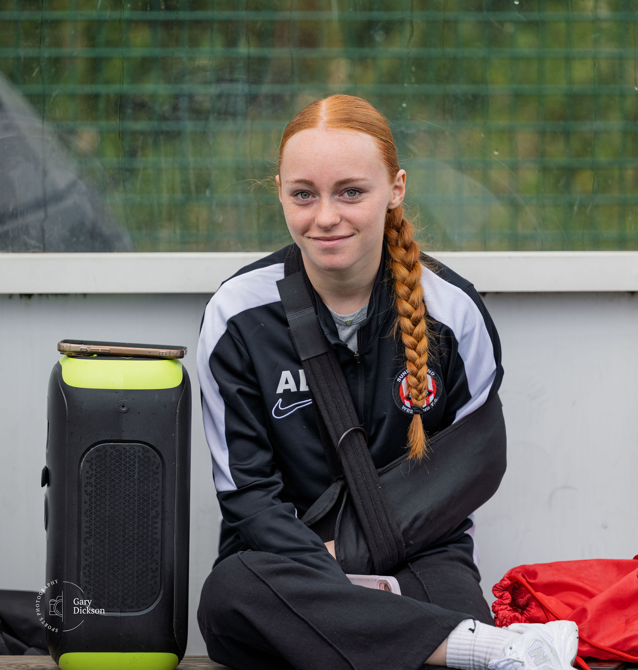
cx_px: 368
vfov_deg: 8.0
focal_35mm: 223
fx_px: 4778
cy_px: 323
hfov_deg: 7.6
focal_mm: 160
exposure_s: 1/800
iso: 90
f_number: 2.8
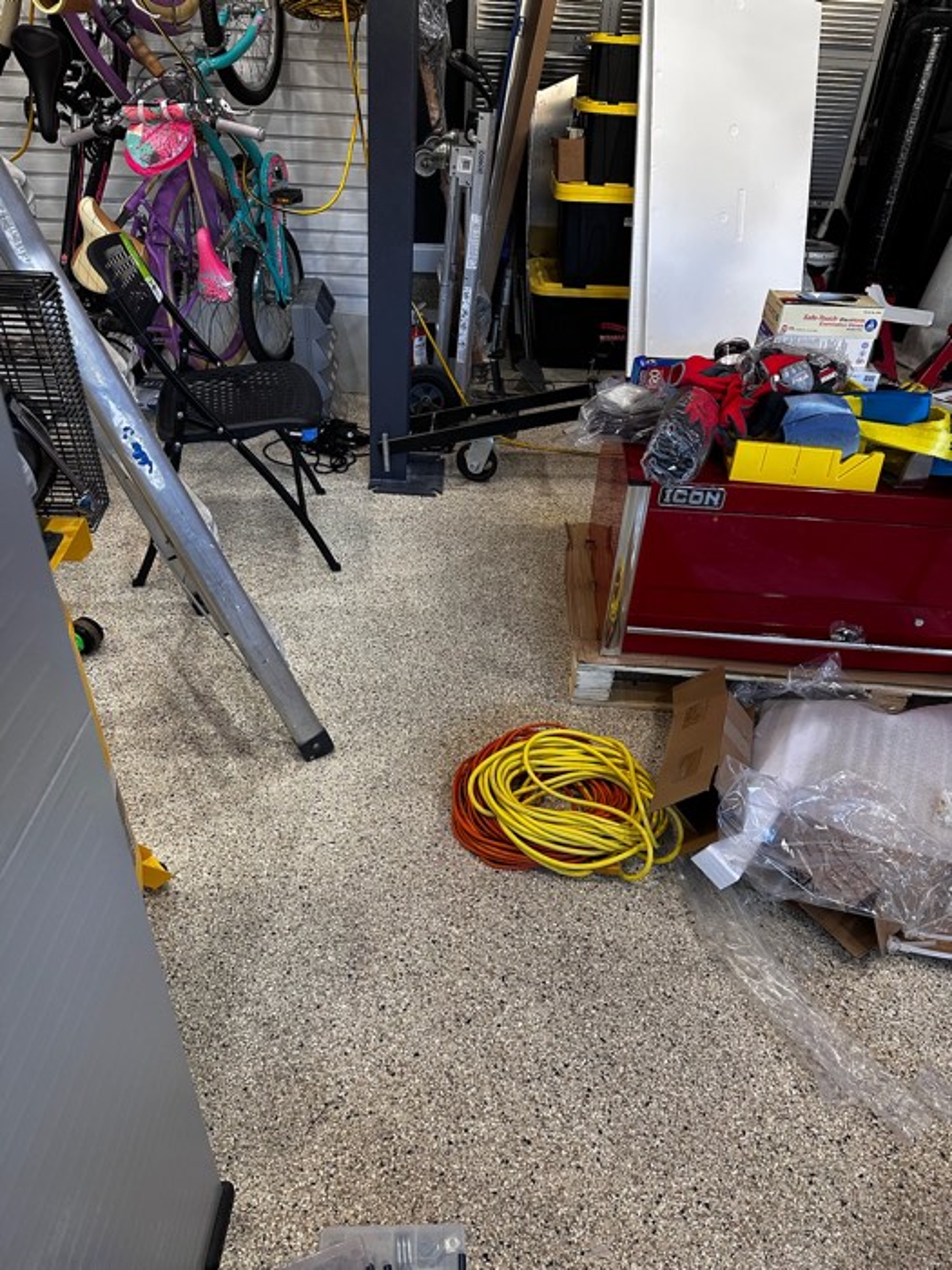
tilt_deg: -35.3
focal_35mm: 24
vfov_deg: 71.6
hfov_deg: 56.8
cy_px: 635
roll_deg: -4.4
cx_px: 476
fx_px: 880
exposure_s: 1/72
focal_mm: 6.86
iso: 250
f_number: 1.78
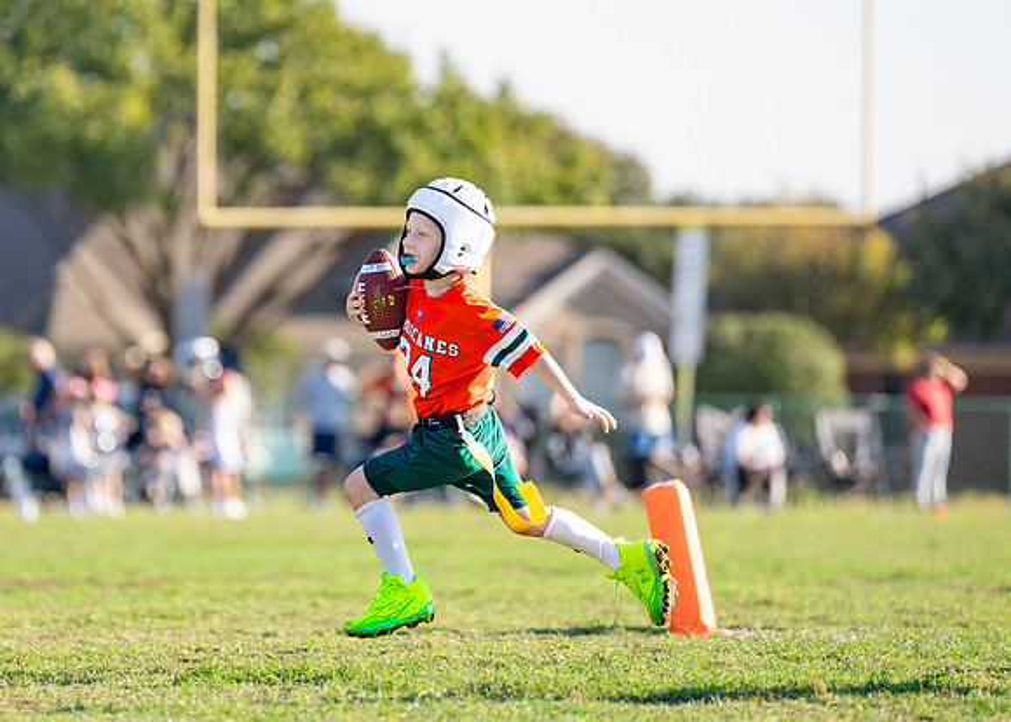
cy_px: 298
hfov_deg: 7.0
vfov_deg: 5.0
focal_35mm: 288
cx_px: 304
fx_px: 8271
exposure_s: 1/2000
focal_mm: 200
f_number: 2.8
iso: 250
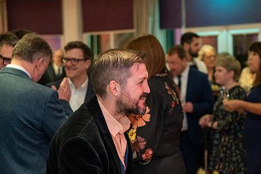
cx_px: 141
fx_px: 522
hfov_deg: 28.1
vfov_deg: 18.8
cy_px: 118
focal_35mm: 72
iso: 1250
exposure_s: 1/80
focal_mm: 35
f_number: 1.8
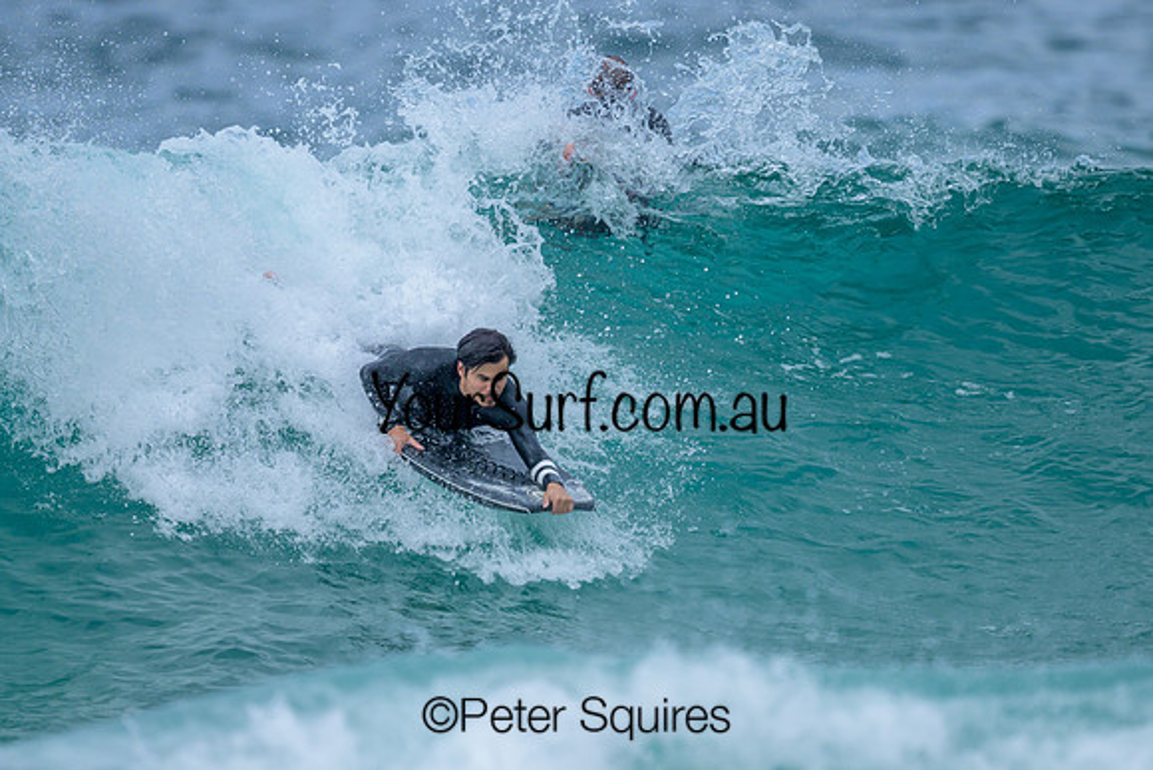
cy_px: 477
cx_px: 544
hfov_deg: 1.9
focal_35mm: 1098
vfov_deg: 1.3
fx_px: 35188
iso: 500
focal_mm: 800
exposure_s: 1/2000
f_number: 6.3
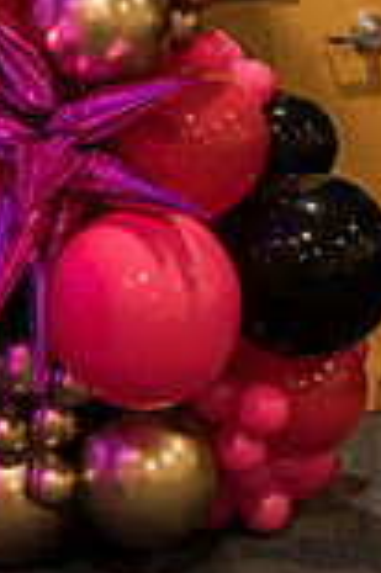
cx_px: 144
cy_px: 0
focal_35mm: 93
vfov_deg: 21.2
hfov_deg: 14.7
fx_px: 1480
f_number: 3.2
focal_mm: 32
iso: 2500
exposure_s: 1/80
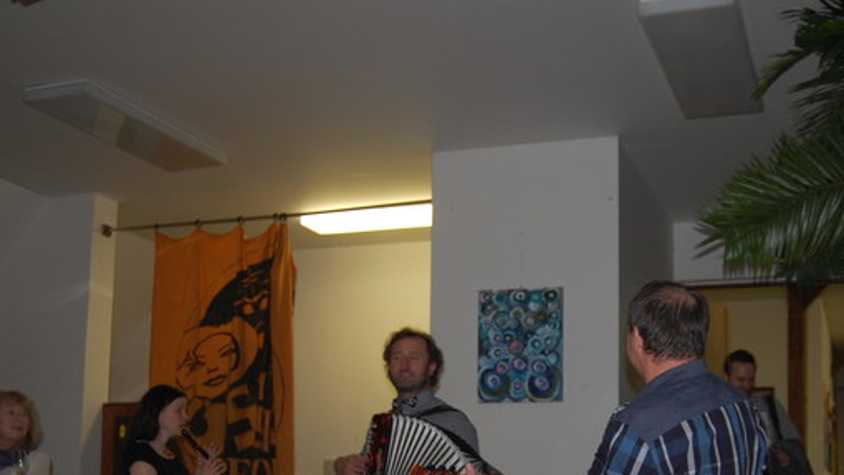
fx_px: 1048
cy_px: 427
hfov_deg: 43.5
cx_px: 538
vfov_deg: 24.8
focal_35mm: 47
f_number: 3.5
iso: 400
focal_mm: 19
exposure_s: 1/60
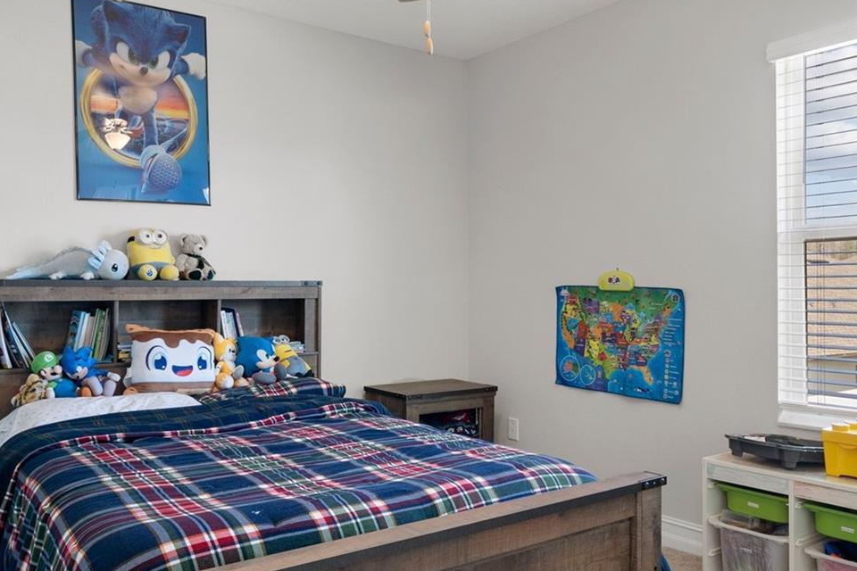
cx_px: 405
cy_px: 310
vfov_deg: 43.6
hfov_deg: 61.9
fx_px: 714
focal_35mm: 30
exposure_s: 1/2
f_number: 9
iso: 320
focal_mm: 18
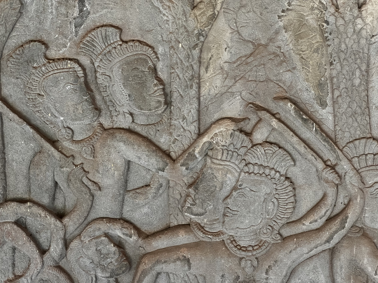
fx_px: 841
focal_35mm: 77
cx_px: 189
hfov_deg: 25.3
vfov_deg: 19.1
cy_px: 142
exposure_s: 1/90
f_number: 2.8
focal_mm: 9
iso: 200
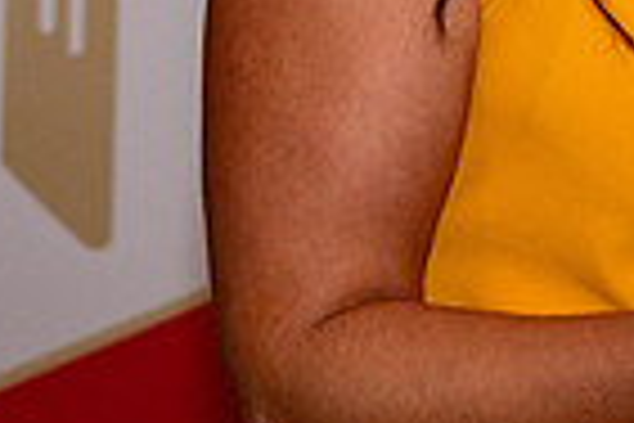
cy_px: -449
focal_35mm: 257
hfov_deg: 7.8
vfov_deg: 5.2
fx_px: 4526
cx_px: 989
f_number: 4
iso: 500
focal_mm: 53
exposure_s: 1/125
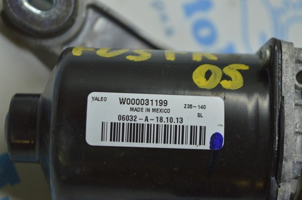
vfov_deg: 16.5
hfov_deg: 24.6
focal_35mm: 82
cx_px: 151
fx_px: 691
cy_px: 100
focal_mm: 55
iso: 400
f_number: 5.6
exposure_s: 1/60
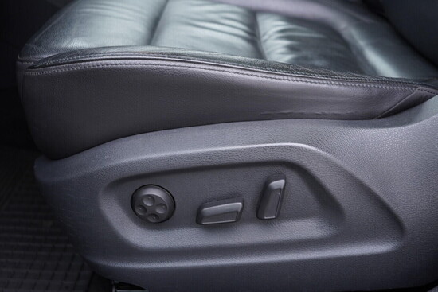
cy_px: 146
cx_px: 219
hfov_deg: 53.1
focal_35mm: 36
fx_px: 438
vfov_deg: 36.9
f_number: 2.8
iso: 250
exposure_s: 1/40
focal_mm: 24
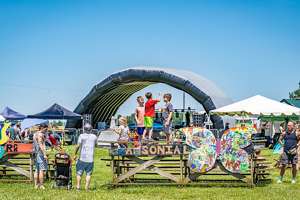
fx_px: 934
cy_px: 100
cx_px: 150
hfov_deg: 18.3
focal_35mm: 112
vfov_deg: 12.2
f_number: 5
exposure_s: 1/1250
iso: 100
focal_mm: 75
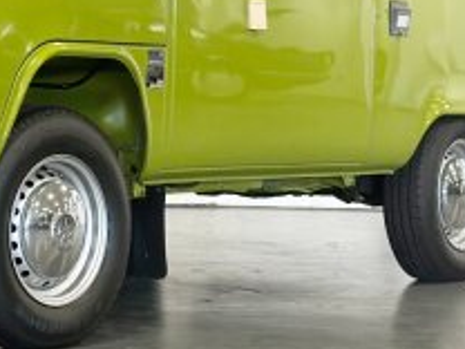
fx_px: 1988
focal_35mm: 148
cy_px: -65
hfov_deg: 13.2
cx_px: -9
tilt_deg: +3.1
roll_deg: -1.1
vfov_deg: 9.9
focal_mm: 6.86
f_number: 1.78
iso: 125
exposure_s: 1/77
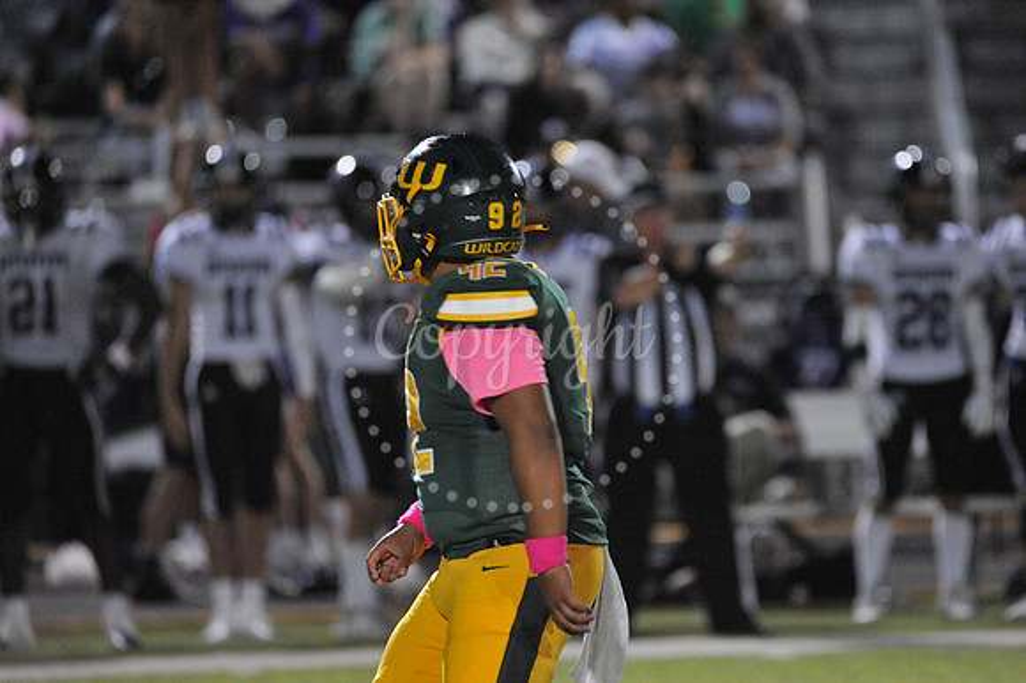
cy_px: 342
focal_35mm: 550
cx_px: 513
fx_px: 15665
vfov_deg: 2.5
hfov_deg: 3.8
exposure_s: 1/160
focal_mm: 550
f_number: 6.3
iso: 6400
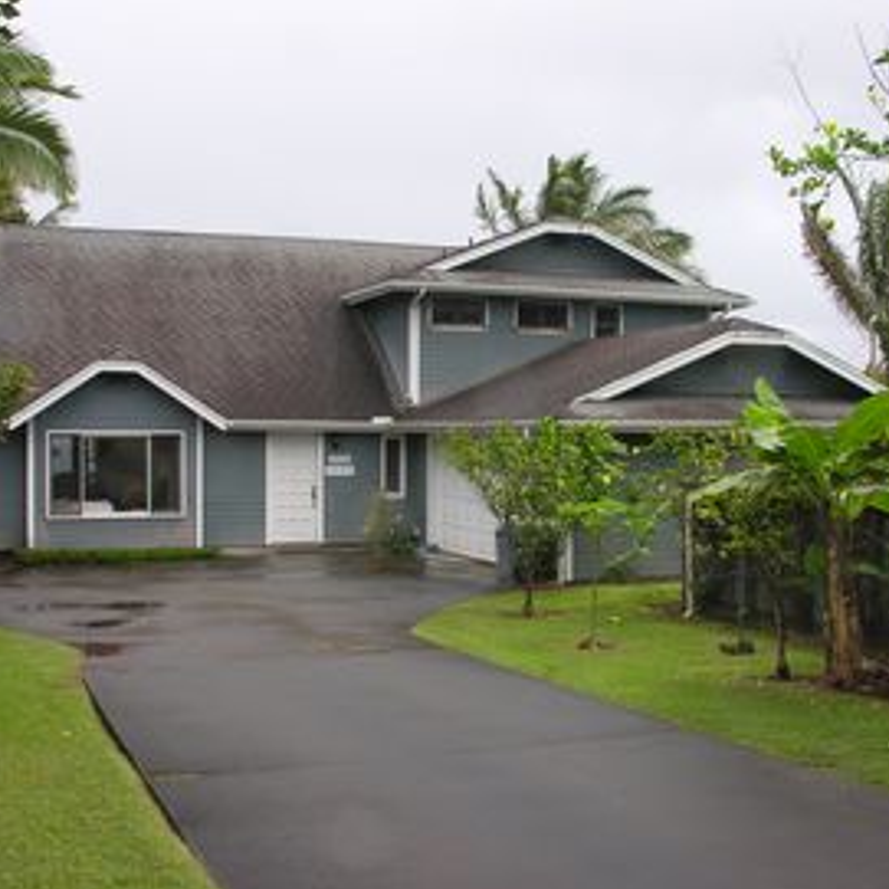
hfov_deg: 40.0
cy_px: 449
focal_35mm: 42
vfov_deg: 40.0
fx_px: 1220
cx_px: 443
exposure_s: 1/187
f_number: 5.6
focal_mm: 8.9
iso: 50
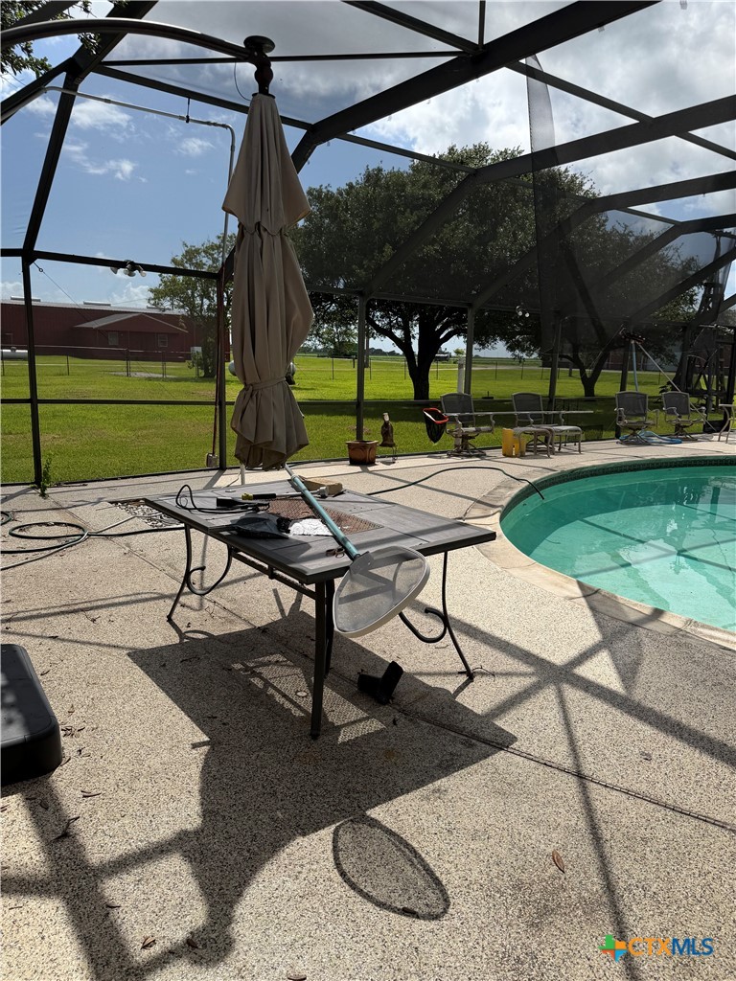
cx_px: 368
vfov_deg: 71.6
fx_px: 680
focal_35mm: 24
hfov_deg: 56.8
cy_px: 490
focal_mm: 6.76
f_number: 1.78
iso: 80
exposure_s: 1/7353
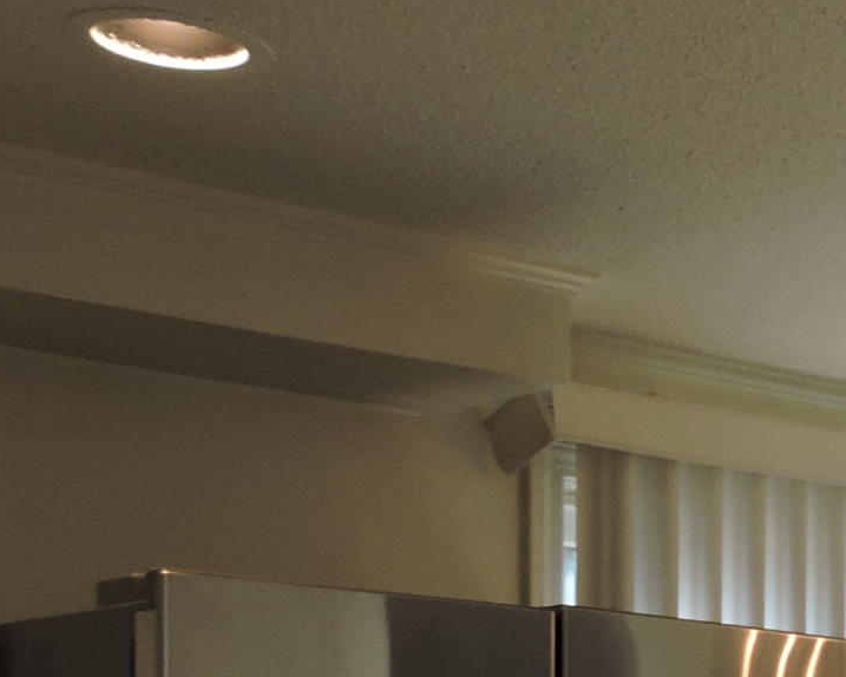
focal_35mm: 98
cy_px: 1051
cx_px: 1209
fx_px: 2454
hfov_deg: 17.8
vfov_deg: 14.5
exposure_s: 1/50
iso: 100
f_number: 3.3
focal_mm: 4.3
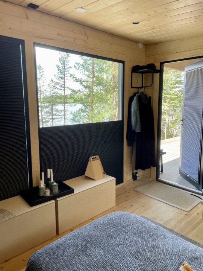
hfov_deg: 53.1
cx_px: 102
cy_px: 136
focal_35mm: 26
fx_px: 203
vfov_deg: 67.3
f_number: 1.6
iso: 50
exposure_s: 1/121
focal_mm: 4.2
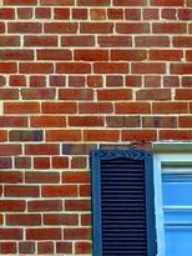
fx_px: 1492
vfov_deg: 8.6
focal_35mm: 202
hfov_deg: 7.0
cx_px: -222
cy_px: 684
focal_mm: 4.44
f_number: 1.8
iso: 62
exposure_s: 1/162
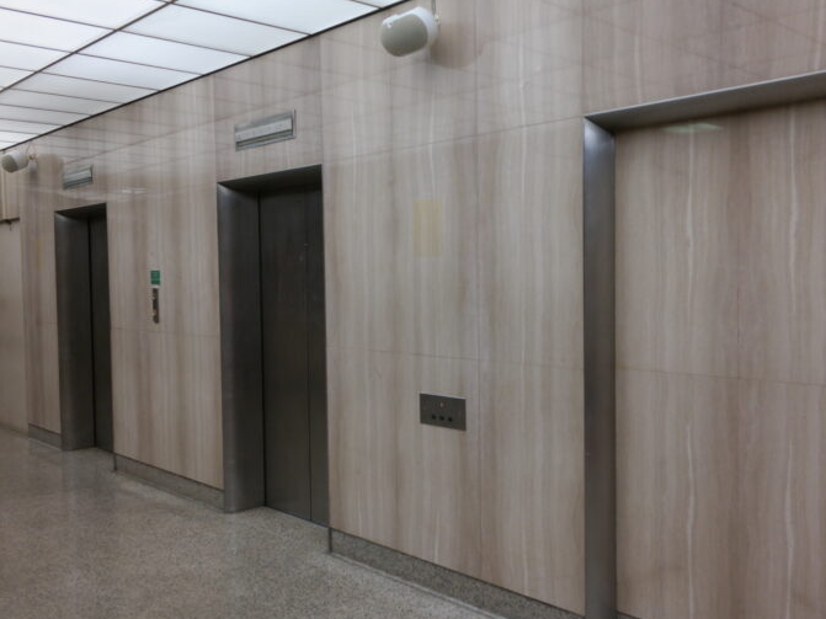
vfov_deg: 42.9
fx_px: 787
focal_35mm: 33
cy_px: 311
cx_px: 452
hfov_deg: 55.3
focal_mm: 20
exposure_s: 1/40
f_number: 3.5
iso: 400
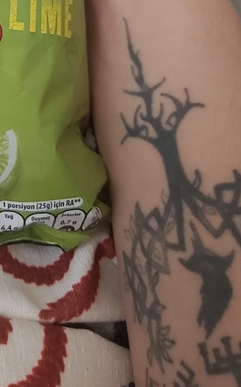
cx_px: -31
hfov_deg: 21.8
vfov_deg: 33.5
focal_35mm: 56
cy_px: 8
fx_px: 589
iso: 320
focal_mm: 3.92
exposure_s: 1/50
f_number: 1.7
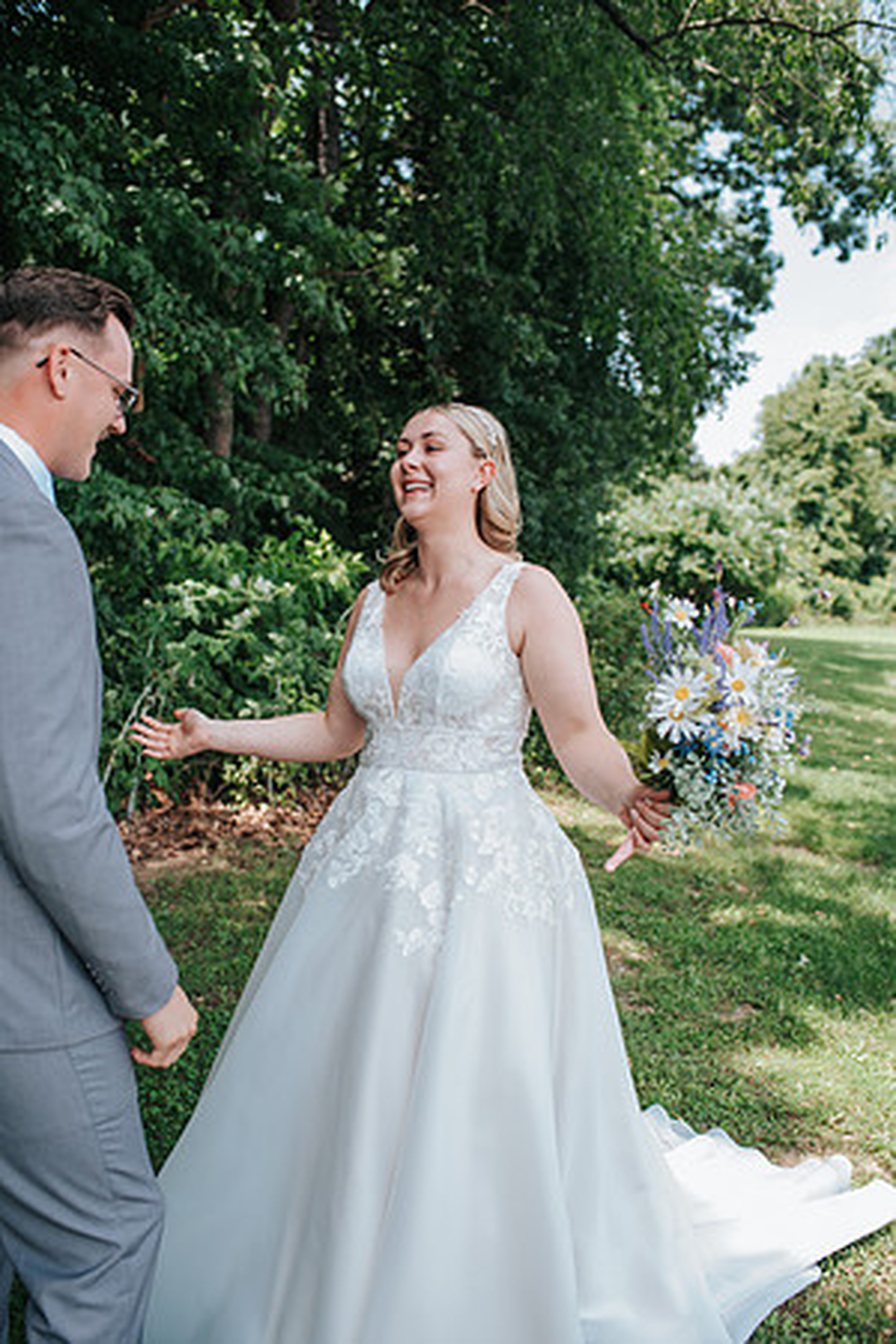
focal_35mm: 35
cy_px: 672
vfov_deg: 54.4
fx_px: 1307
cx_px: 448
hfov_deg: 37.9
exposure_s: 1/200
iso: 100
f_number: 2.8
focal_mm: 35
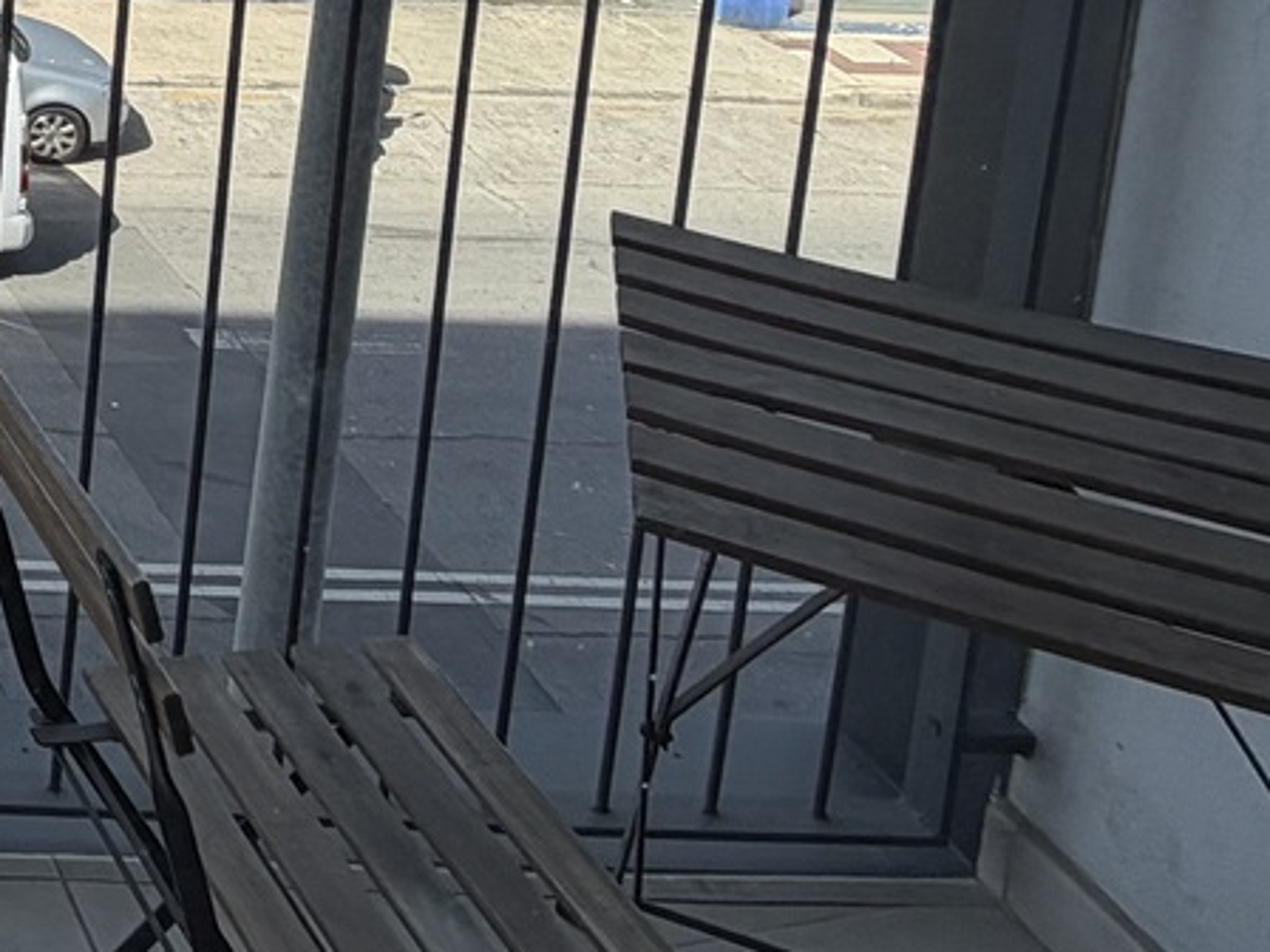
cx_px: -717
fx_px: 2201
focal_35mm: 60
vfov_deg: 20.7
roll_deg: -1.0
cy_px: -482
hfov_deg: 24.0
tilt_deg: -8.7
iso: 32
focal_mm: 2.22
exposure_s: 1/770
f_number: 2.2
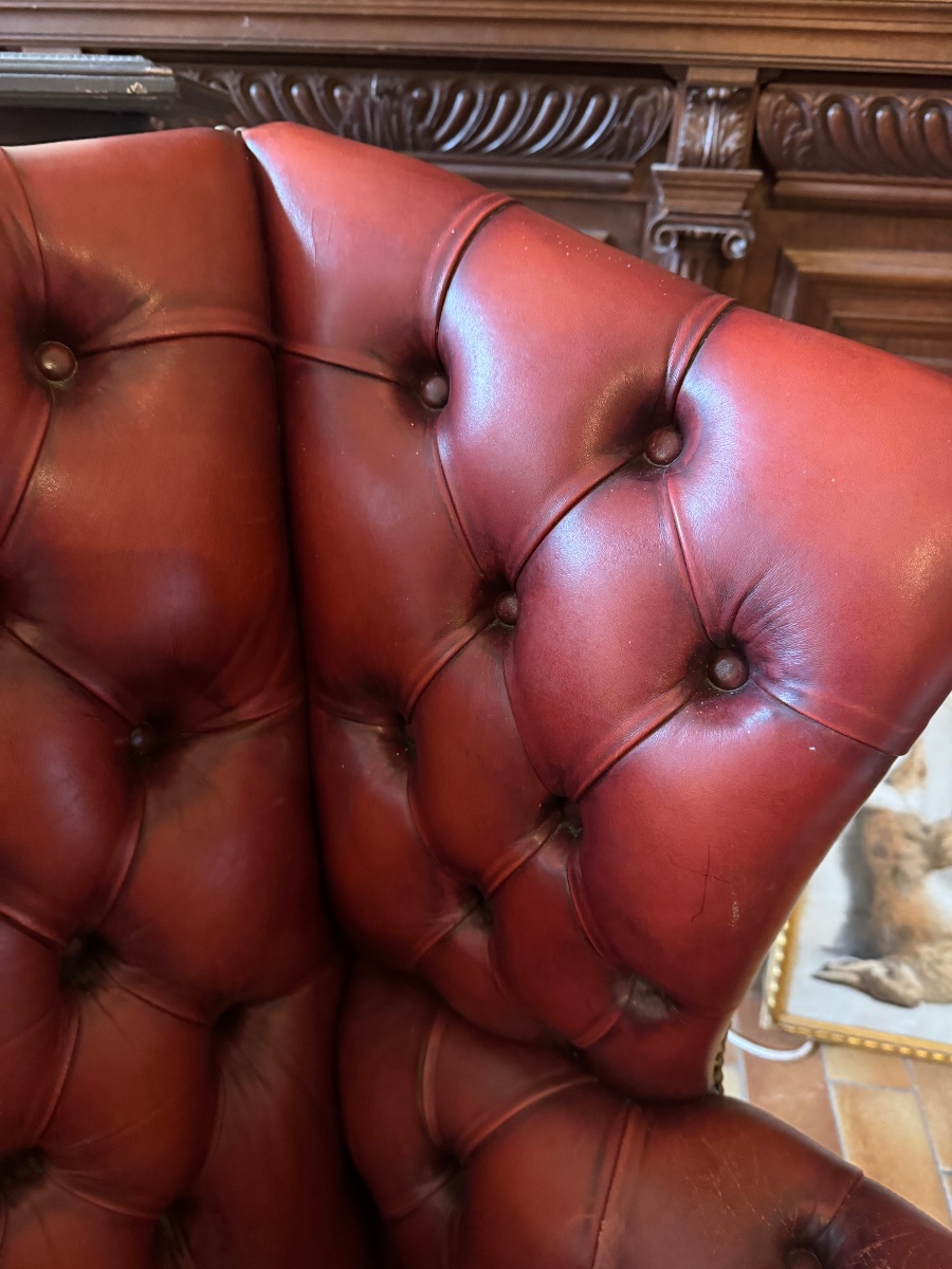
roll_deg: -0.6
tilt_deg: -30.7
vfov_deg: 71.6
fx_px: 880
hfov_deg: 56.8
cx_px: 476
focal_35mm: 24
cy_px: 634
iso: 1000
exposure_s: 1/25
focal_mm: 6.76
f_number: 1.78
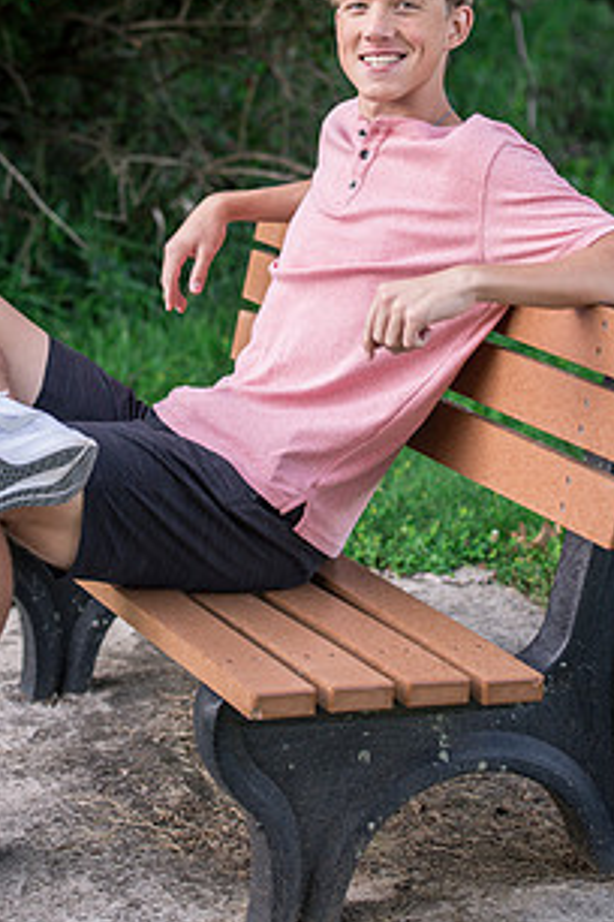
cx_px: 280
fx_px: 2635
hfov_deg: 13.3
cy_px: 298
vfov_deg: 19.8
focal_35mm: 103
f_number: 2.8
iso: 800
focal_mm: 70
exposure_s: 1/800
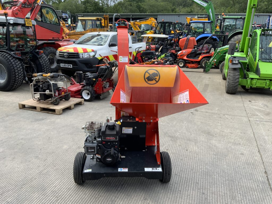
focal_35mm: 29
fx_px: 228
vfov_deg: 48.2
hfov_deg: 61.7
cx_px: 136
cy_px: 102
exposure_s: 1/238
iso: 16
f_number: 1.8
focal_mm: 3
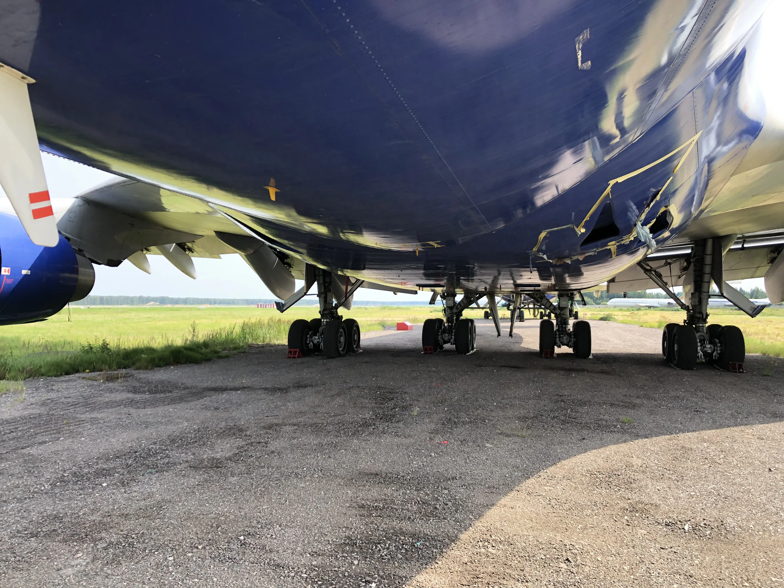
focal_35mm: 28
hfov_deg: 63.4
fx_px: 634
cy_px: 294
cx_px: 392
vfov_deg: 49.7
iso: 20
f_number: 1.8
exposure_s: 1/397
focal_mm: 4
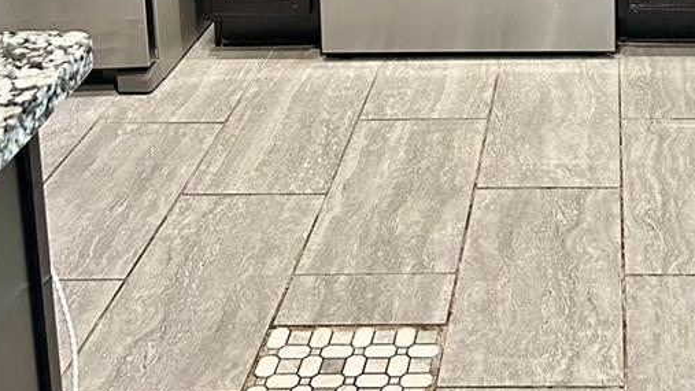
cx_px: 577
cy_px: -250
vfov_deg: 16.0
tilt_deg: -9.8
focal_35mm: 67
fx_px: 1235
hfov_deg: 30.5
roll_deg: +0.3
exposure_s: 1/60
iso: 320
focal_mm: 5.7
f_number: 1.5
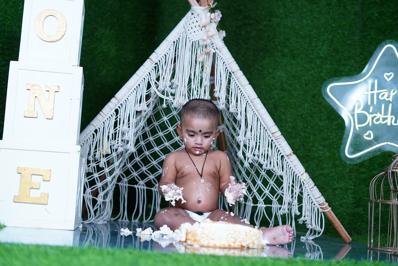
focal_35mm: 50
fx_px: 553
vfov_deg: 27.0
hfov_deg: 39.6
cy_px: 133
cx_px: 199
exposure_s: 1/250
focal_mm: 50
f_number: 2.5
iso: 320
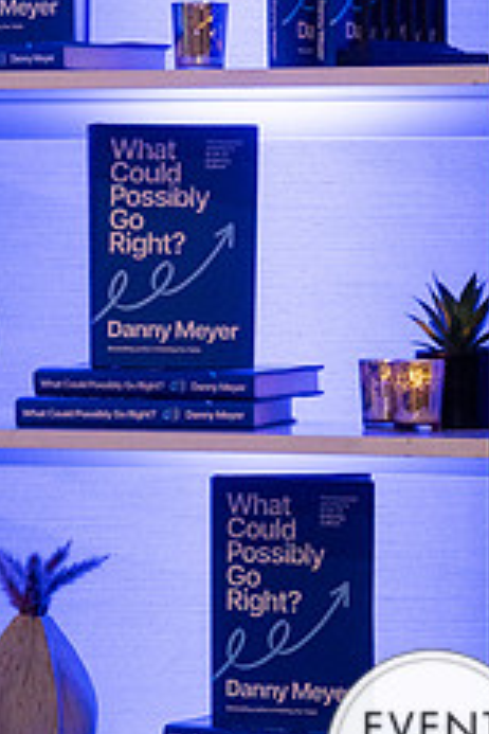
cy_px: 248
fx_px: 3810
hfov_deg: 7.3
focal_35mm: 187
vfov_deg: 11.0
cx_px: 165
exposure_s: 1/160
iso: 1250
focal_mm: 64
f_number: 5.6
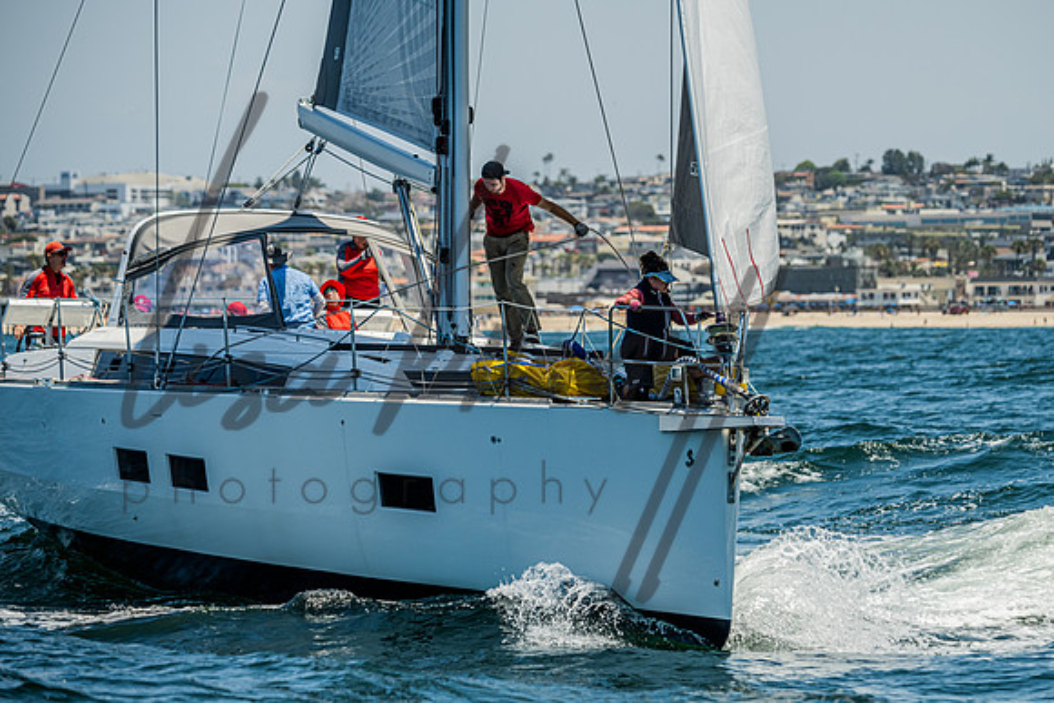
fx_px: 6471
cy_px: 329
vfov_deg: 6.2
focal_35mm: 221
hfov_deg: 9.3
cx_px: 603
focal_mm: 190
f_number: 5.6
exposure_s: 1/1250
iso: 320
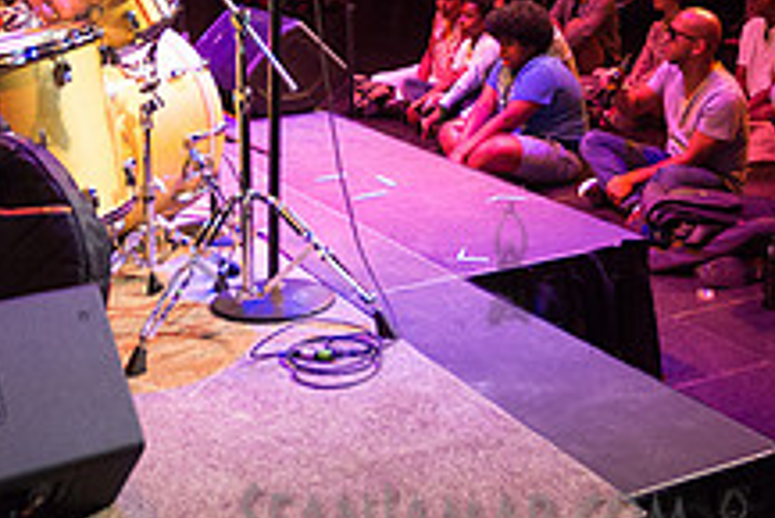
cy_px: -84
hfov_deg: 29.9
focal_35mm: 67
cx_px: 507
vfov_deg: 19.3
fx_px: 1443
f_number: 2.8
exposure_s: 1/250
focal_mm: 24
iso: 3200
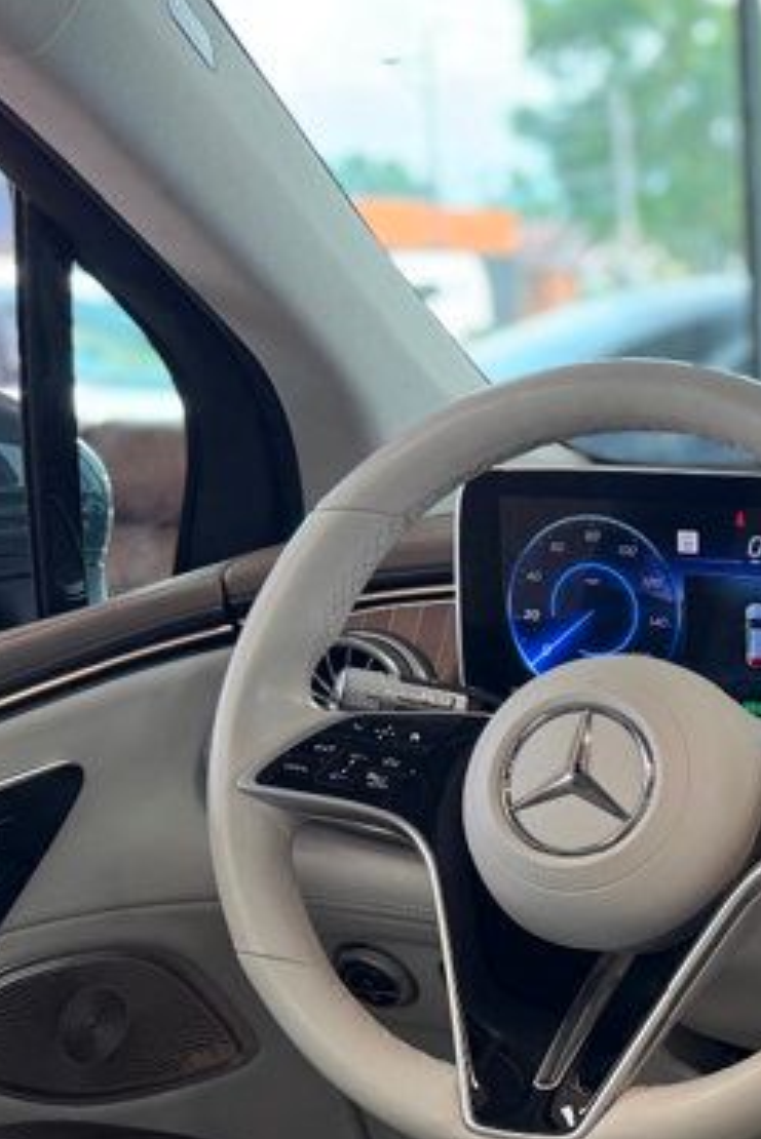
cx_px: 1115
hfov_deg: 17.8
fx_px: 2186
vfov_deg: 28.6
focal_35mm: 69
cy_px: 905
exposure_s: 1/120
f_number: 1.78
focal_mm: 6.76
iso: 64
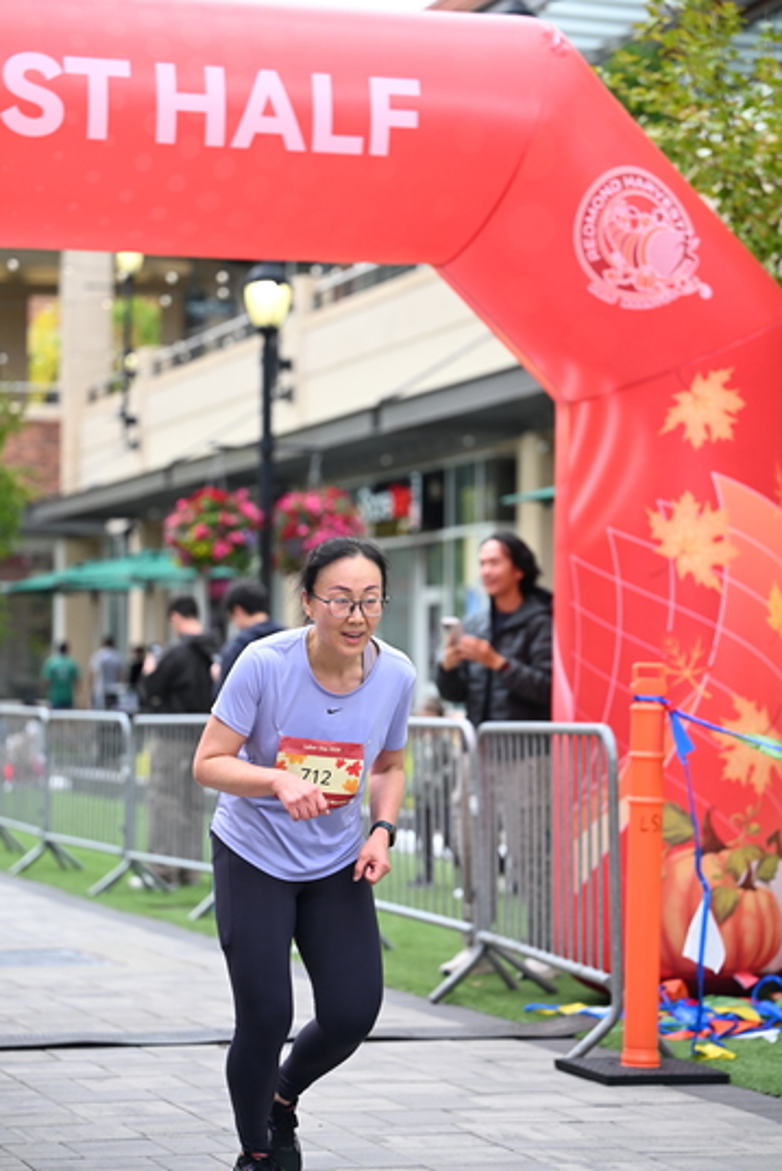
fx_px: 2996
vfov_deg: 22.1
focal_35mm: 92
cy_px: 583
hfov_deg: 14.9
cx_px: 398
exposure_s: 1/1600
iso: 640
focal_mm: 90
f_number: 2.8
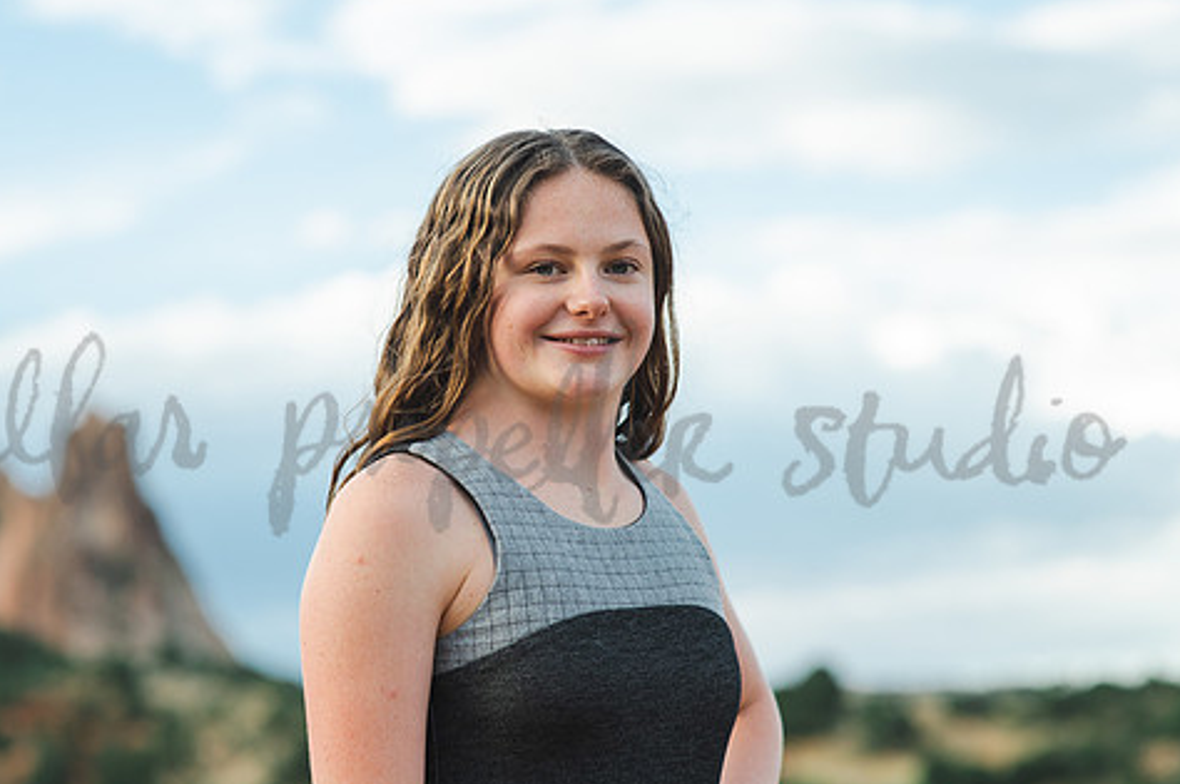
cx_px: 498
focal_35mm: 104
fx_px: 3405
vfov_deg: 13.1
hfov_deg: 19.6
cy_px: 426
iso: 250
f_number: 2.8
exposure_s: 1/500
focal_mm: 85
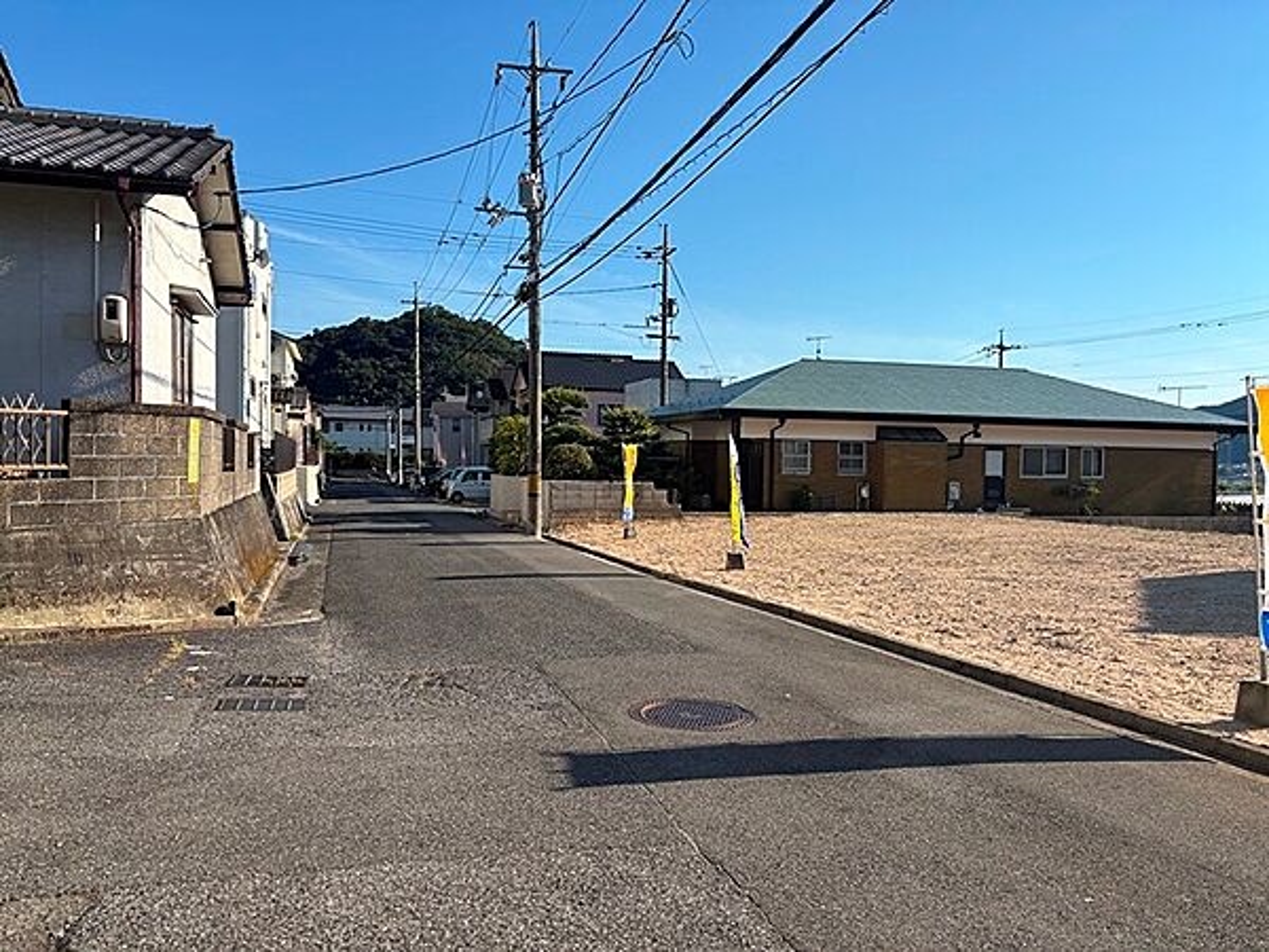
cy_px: 476
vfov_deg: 53.1
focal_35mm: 26
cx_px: 634
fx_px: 953
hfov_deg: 67.3
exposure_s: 1/3205
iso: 50
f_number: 1.6
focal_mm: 5.96
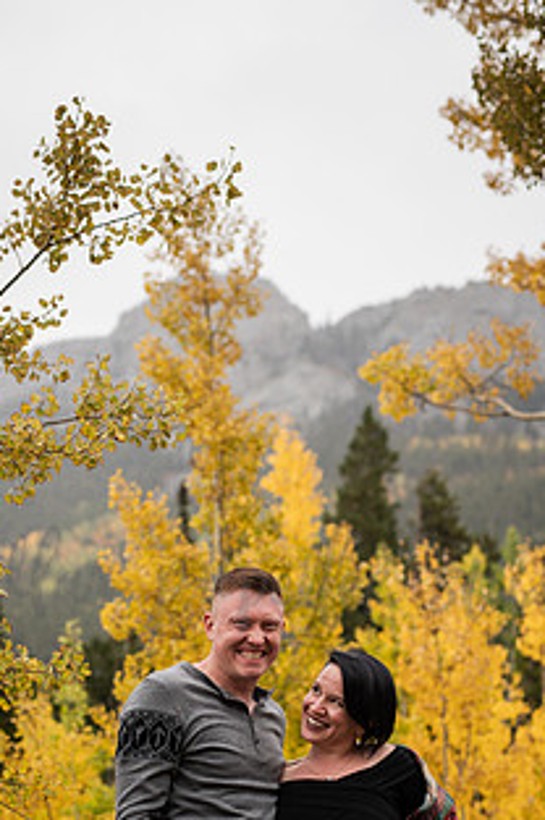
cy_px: 576
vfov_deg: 27.8
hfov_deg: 18.9
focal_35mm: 72
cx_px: 274
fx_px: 1639
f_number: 2.5
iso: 160
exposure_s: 1/200
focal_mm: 50
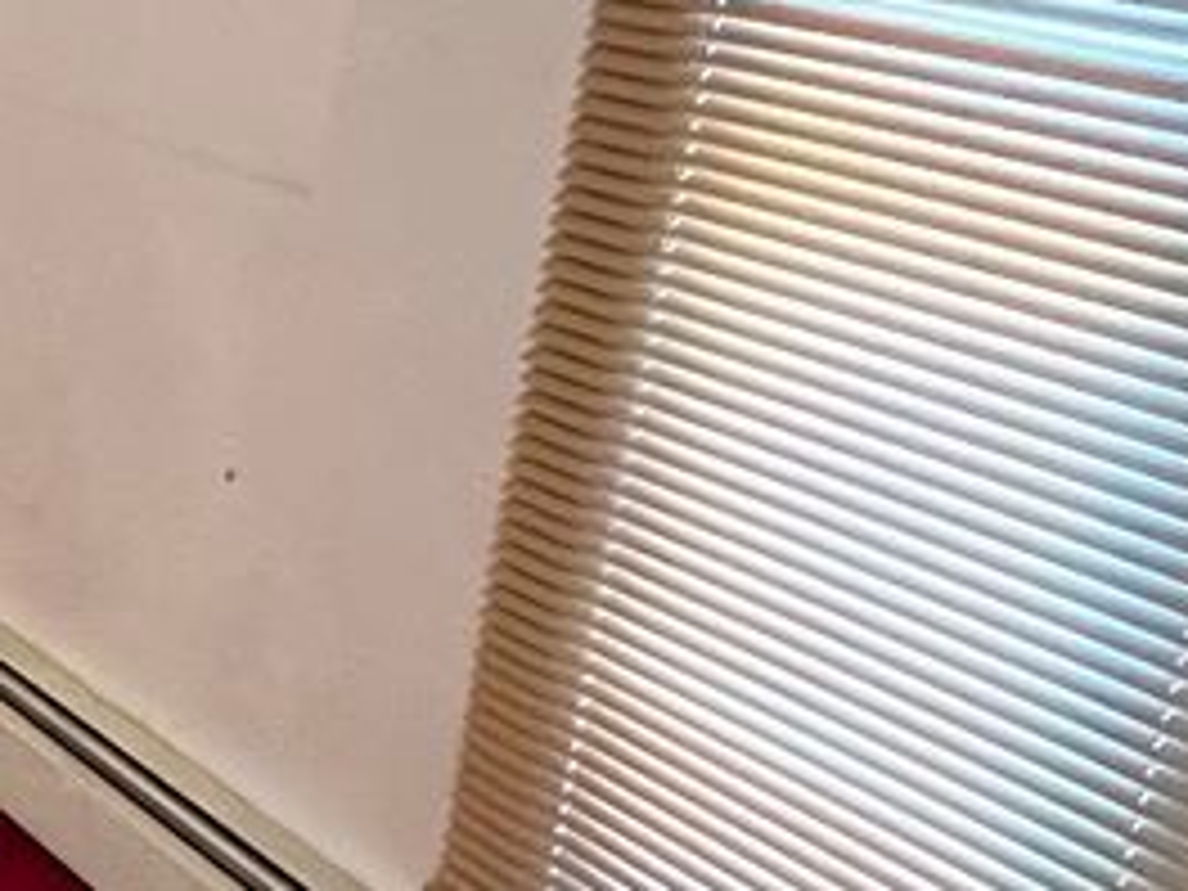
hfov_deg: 20.5
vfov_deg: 19.9
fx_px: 2540
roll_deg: -1.9
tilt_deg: -17.4
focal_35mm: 74
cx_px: -806
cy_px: 479
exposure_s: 1/40
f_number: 1.8
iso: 1000
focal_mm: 1.57
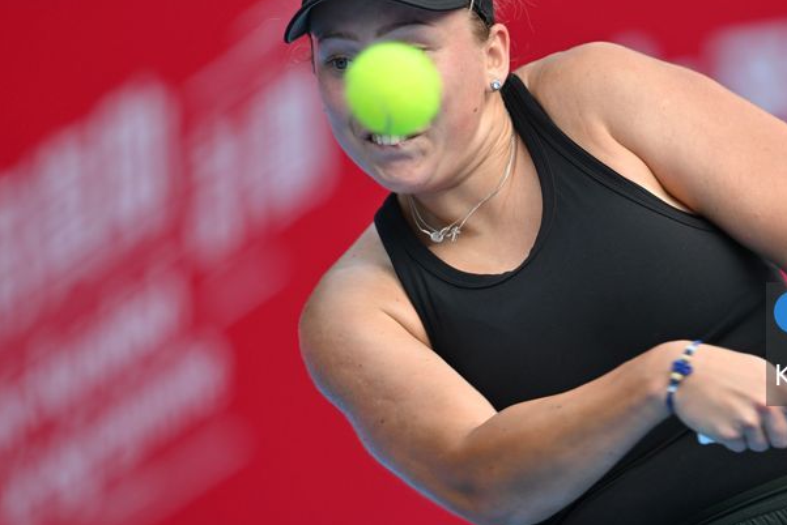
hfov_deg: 4.0
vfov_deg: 2.7
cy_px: 267
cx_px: 646
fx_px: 11154
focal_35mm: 510
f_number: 2.8
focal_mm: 300
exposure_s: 1/1000
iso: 200
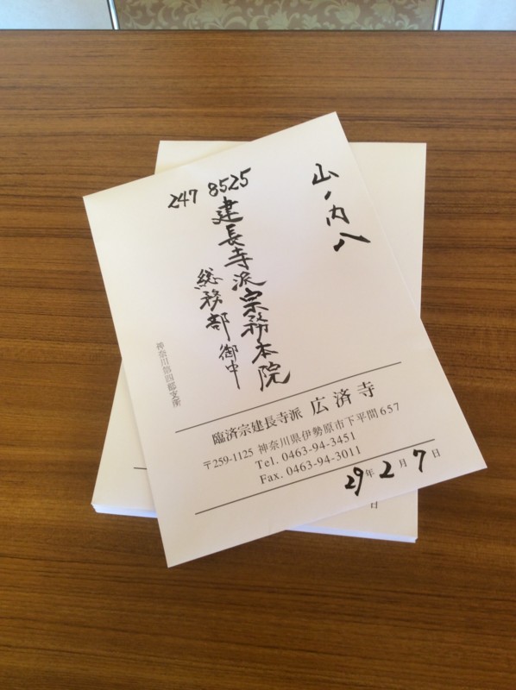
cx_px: 258
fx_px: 637
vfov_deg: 56.9
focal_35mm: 32
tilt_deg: -68.0
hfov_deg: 44.1
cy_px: 345
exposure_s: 1/24
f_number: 2.4
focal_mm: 3.3
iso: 40
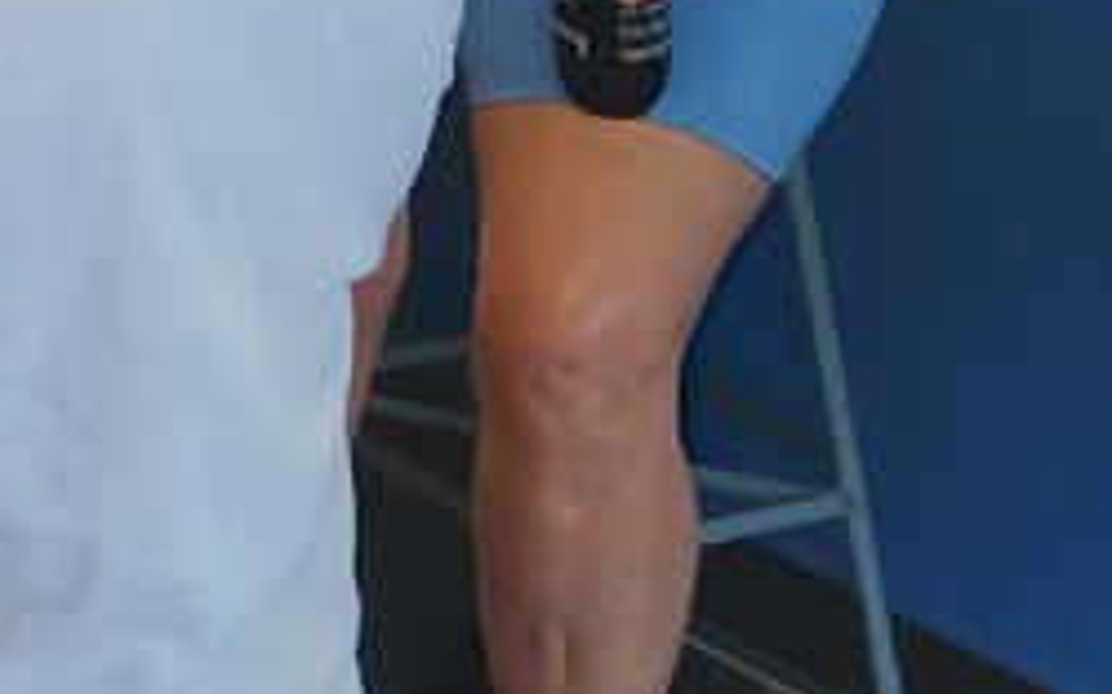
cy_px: -703
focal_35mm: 113
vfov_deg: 10.6
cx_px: -1036
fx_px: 3423
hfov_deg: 15.3
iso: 200
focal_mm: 3.98
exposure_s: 1/60
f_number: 1.8
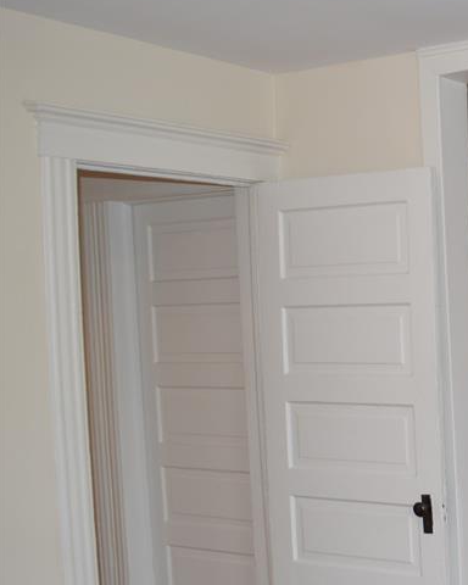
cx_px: 620
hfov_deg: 24.3
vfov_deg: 34.7
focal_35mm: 54
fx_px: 935
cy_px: 338
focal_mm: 18
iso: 400
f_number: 3.5
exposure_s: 1/60
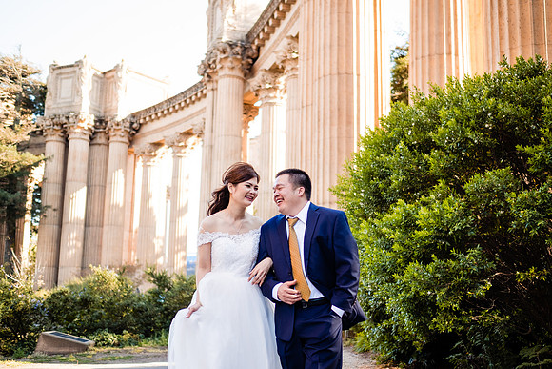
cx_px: 295
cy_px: 206
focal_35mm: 39
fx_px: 602
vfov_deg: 34.0
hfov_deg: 49.2
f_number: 1.4
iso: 160
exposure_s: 1/500
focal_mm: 23
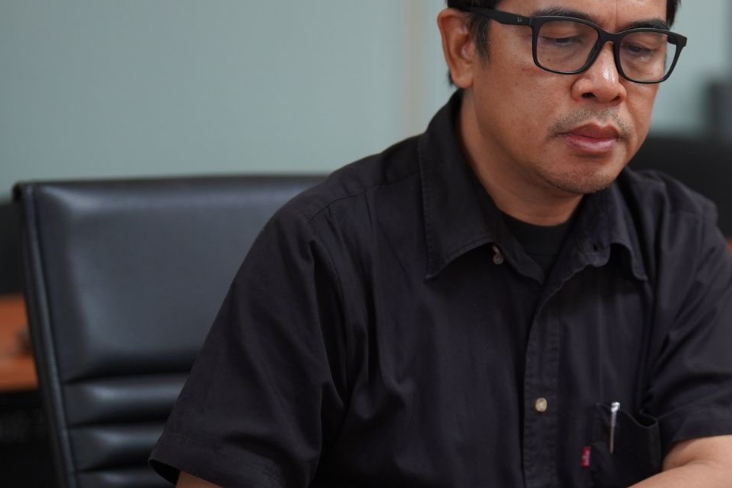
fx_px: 2216
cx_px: 586
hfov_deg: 18.6
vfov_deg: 12.6
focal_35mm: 109
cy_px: 315
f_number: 1.2
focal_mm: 50
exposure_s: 1/500
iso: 800
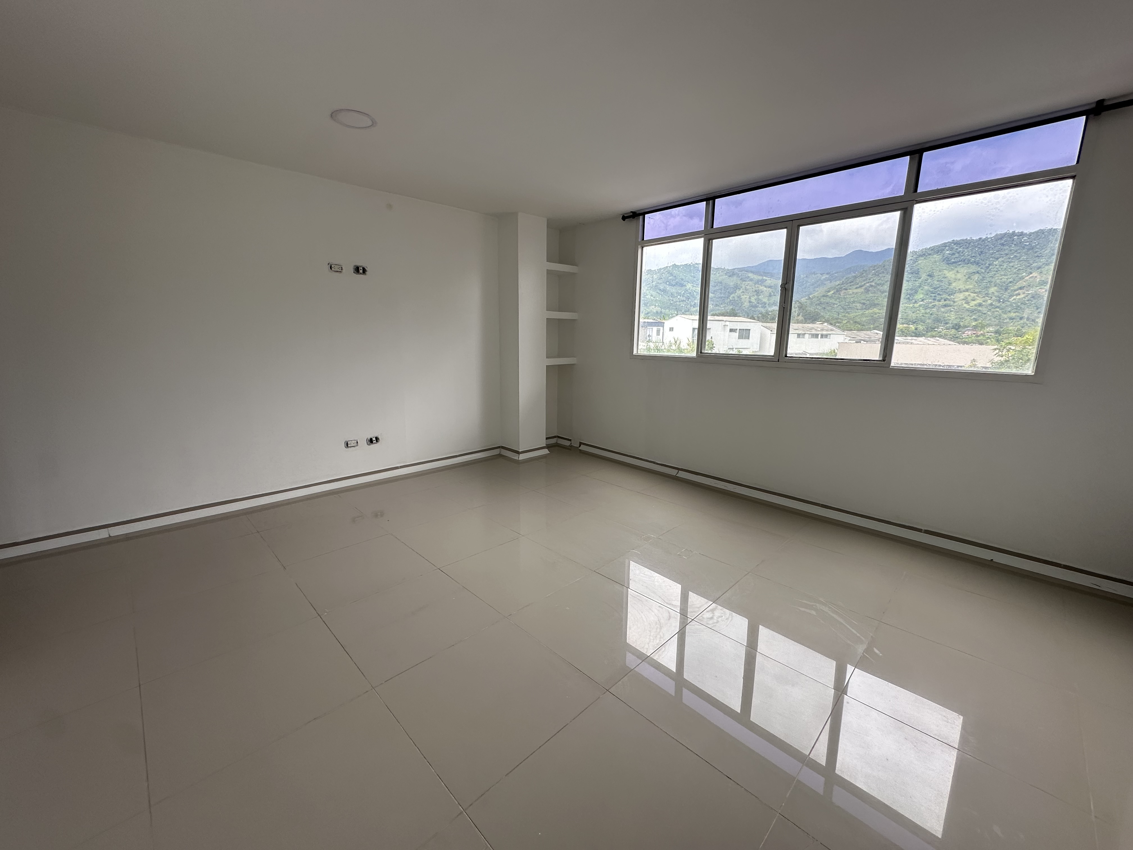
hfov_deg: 102.1
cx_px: 566
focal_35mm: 14
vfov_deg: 85.7
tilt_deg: -9.6
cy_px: 425
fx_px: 458
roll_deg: -3.5
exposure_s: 1/203
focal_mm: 2.22
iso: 40
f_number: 2.2
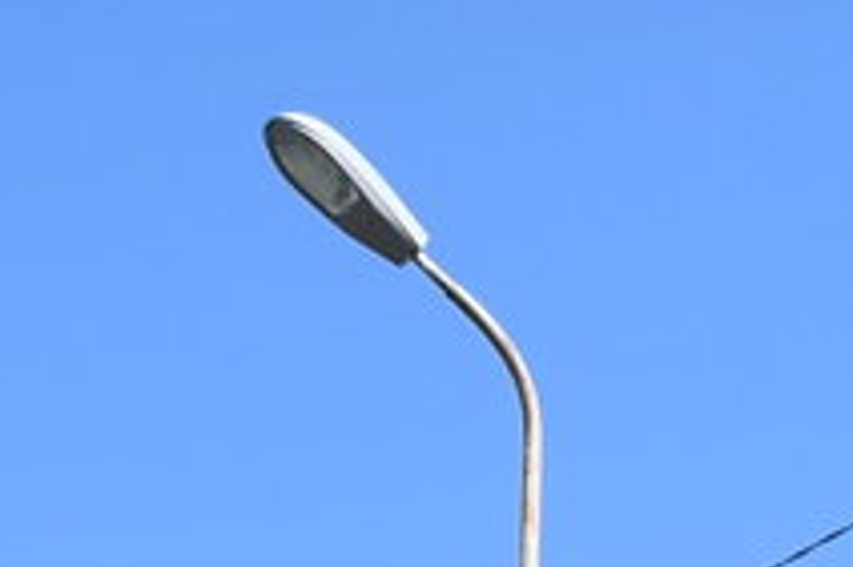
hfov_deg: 11.3
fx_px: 4025
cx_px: 1517
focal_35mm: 170
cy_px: 1536
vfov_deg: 7.4
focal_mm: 20
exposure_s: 1/200
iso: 100
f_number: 8
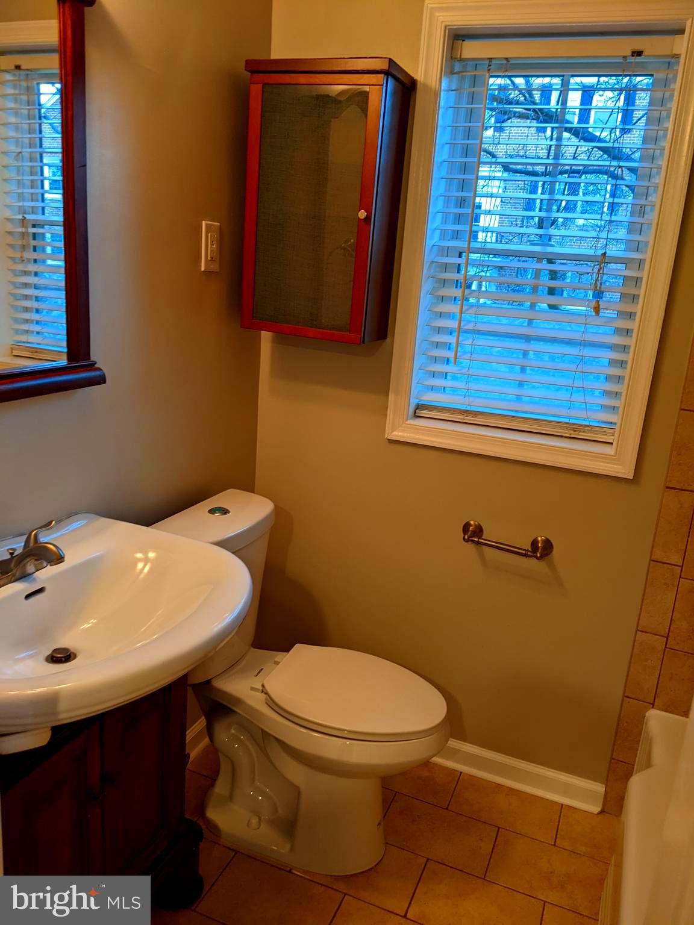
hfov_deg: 51.4
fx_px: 722
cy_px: 462
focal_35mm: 27
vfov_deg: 65.3
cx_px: 347
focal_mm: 4.44
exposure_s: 1/24
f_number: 1.8
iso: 46
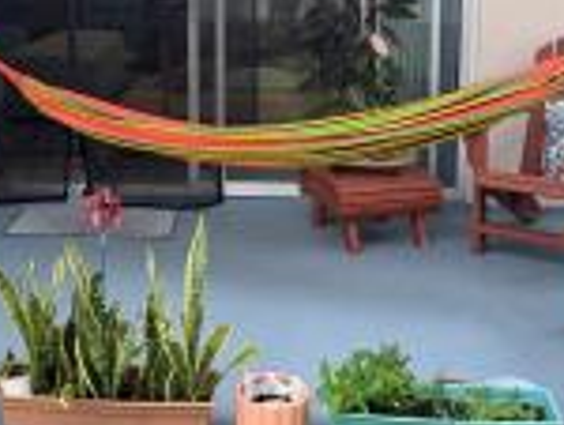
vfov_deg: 22.5
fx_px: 1044
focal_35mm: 64
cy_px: 45
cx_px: 214
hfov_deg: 30.1
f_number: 1.78
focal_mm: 6.76
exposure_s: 1/121
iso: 80
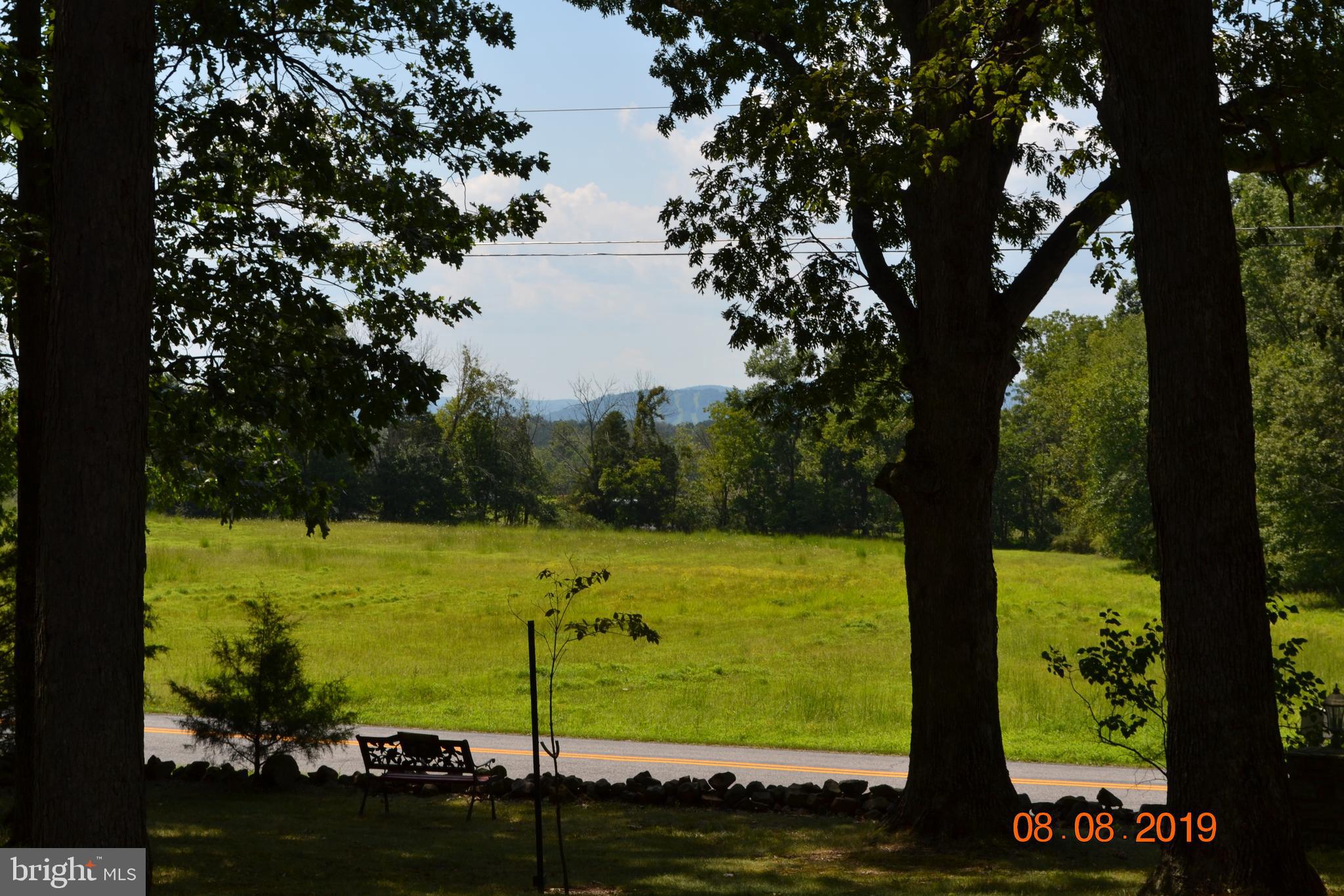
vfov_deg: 17.5
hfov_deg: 26.0
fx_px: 2912
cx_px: 672
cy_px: 448
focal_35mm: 78
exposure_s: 1/200
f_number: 9
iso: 100
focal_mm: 52
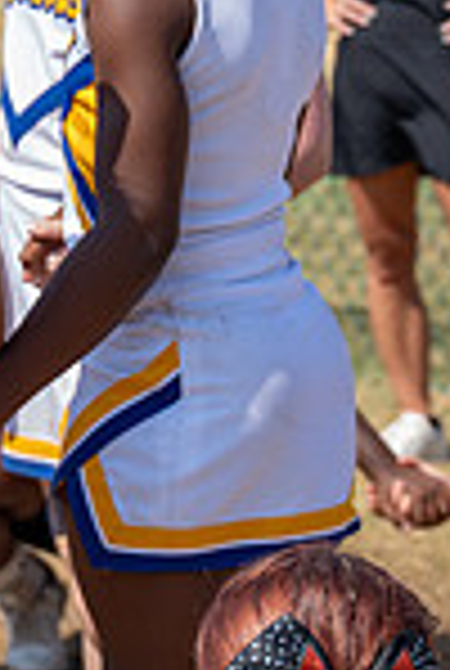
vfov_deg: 10.0
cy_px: 79
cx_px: -307
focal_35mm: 205
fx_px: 3826
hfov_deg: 6.6
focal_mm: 43.6
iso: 80
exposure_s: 1/1600
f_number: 2.8
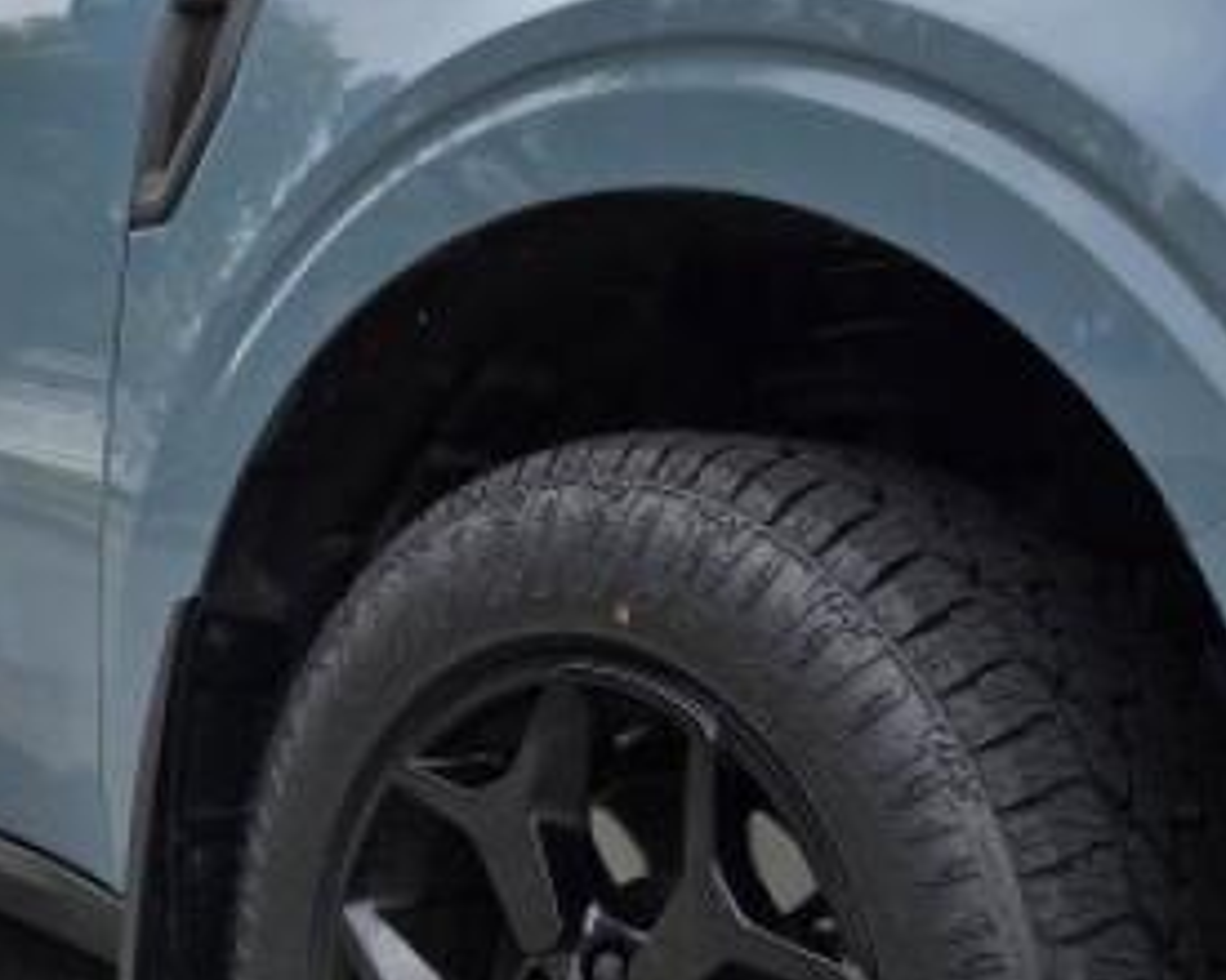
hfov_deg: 37.0
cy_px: 775
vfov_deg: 30.2
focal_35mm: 49
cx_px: 290
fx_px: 1778
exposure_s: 1/3512
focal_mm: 5.4
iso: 80
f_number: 1.8
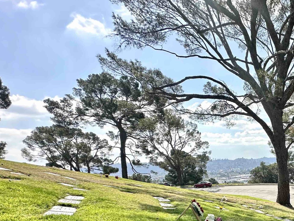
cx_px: 297
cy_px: 224
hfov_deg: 49.7
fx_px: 246
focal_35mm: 29
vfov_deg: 41.5
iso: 50
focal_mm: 2.22
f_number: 2.2
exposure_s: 1/1052
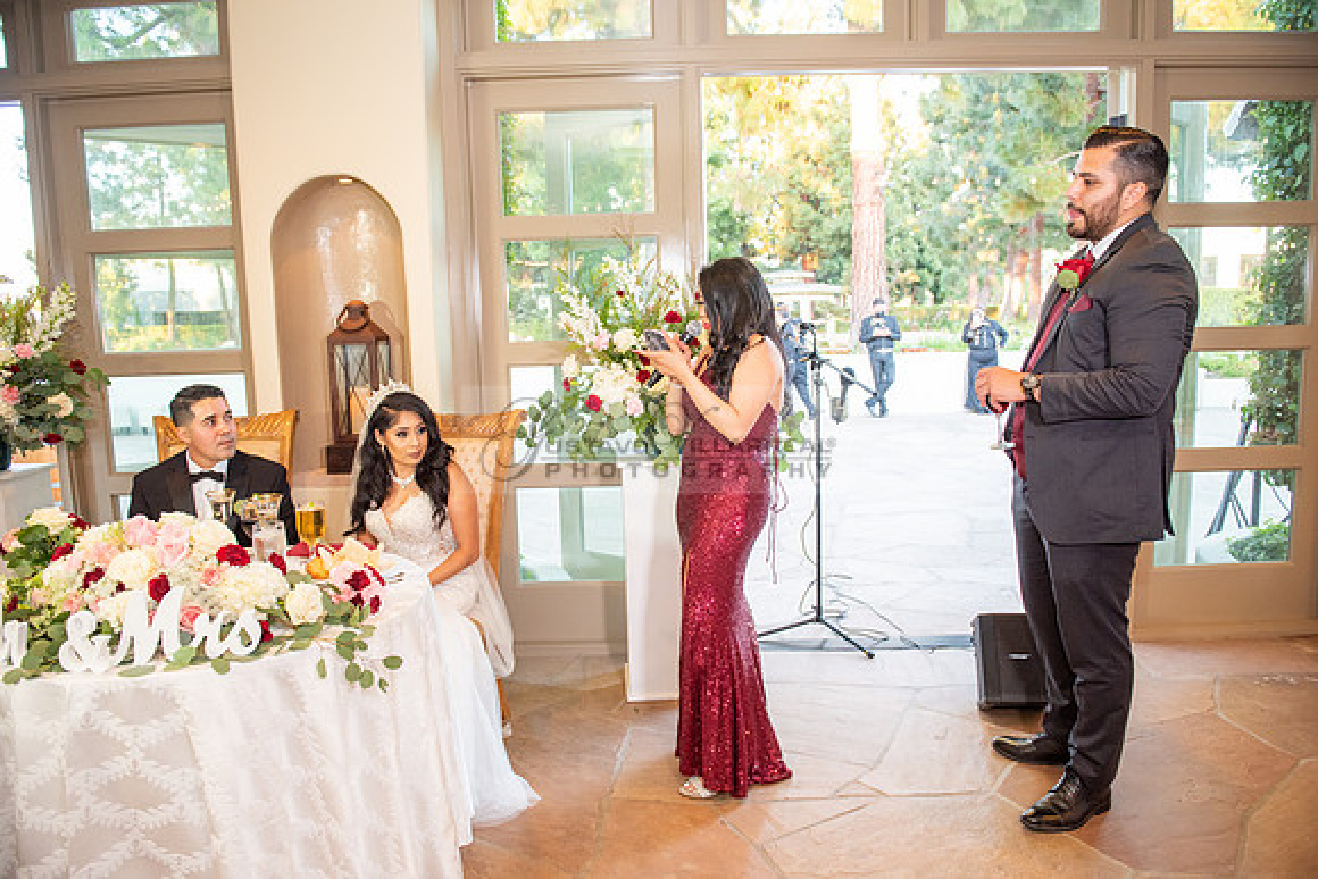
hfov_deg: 73.7
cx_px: 659
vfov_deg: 53.2
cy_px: 440
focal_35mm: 24
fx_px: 879
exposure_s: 1/125
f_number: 3.5
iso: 1250
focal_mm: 24
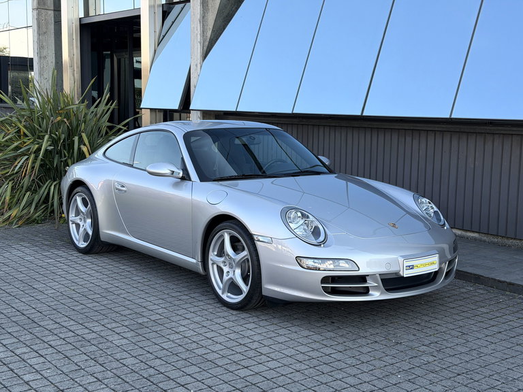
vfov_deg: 30.3
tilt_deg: -7.5
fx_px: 725
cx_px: 262
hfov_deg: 39.7
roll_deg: -1.3
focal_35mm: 48
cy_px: 196
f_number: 1.78
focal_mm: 6.76
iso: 64
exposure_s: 1/819
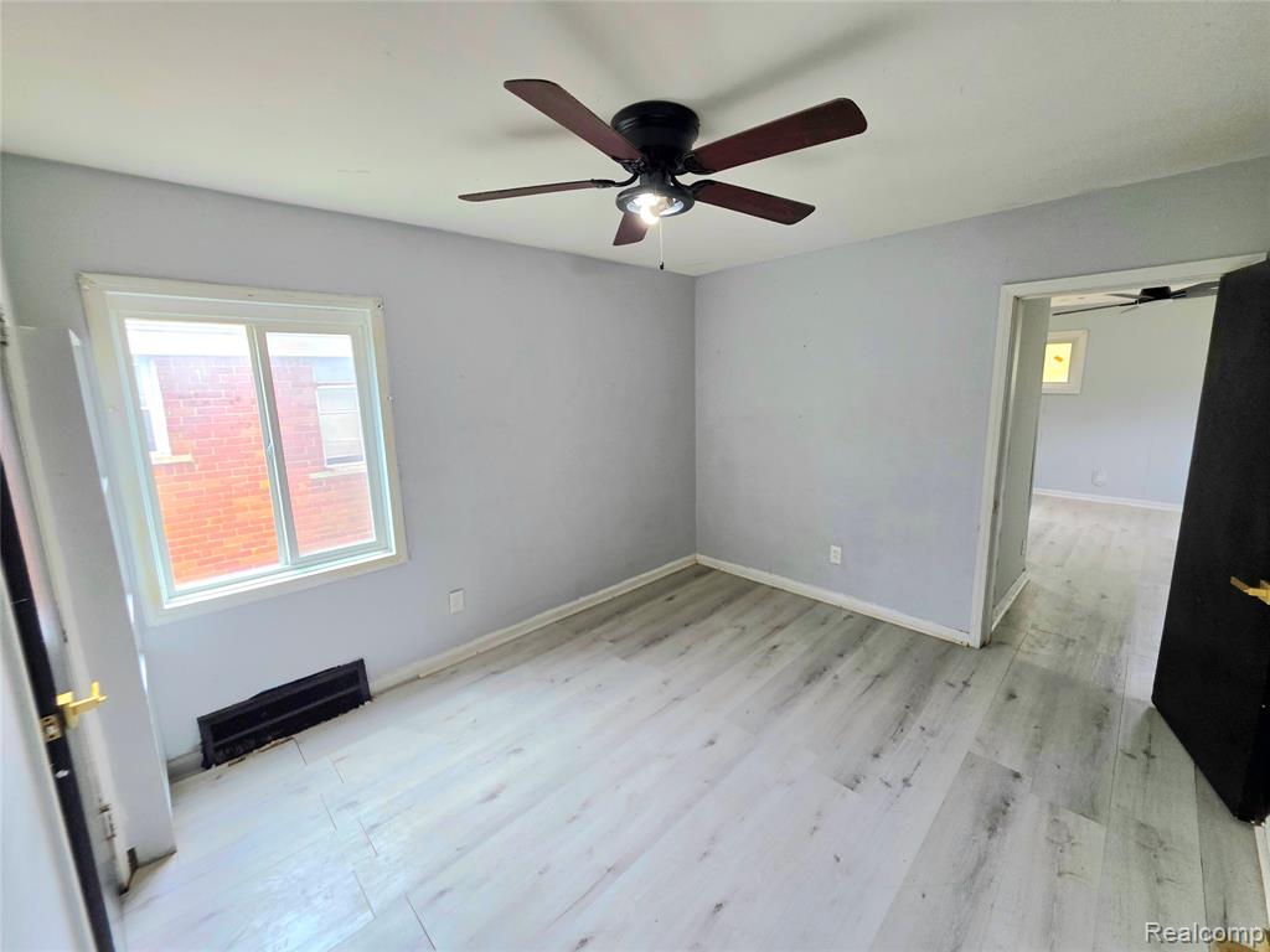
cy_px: 476
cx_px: 635
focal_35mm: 13
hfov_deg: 106.2
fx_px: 477
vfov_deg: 89.9
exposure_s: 1/120
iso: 100
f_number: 1.9
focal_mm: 2.2
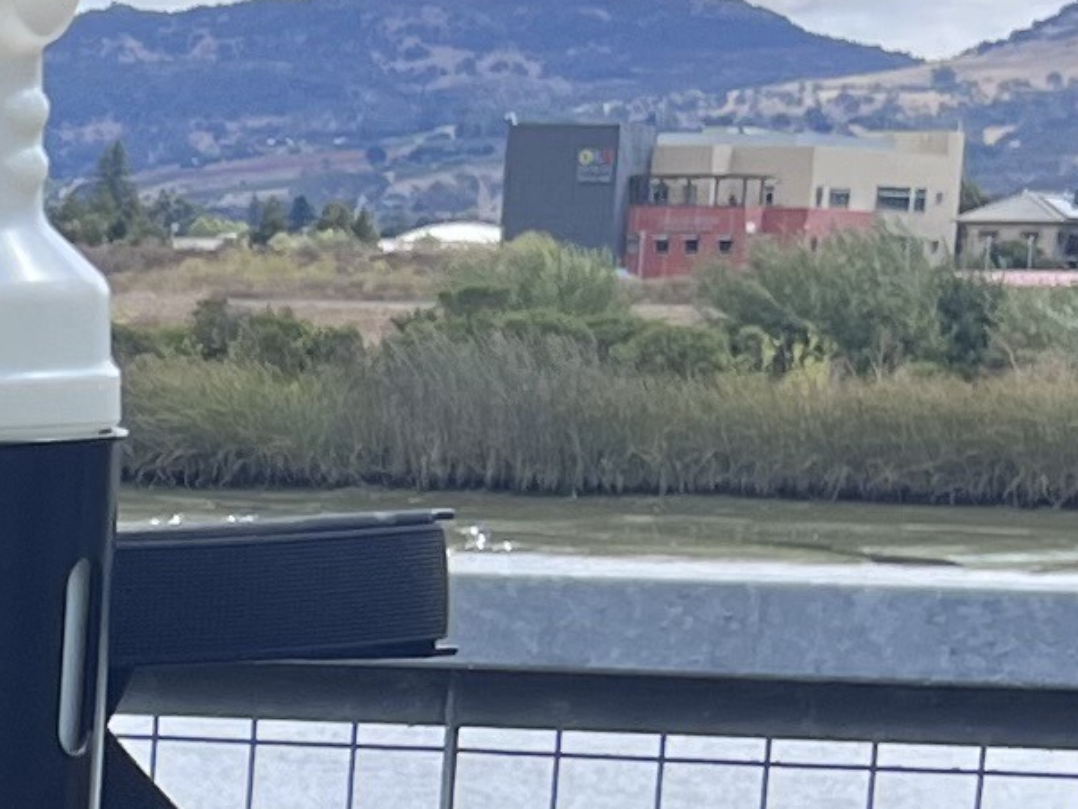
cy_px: 1163
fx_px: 5421
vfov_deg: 8.4
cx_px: -1284
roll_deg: -1.2
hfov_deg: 10.2
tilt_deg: -10.9
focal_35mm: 174
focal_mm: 5.7
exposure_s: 1/2695
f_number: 1.5
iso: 50
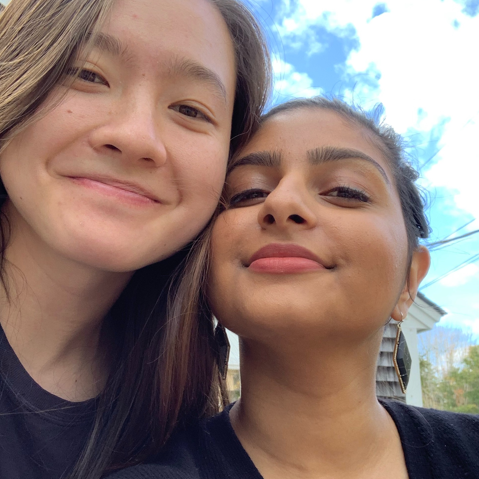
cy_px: 330
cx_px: 237
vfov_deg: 37.0
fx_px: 704
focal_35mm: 45
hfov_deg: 37.6
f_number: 2.2
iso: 32
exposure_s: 1/121
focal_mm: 2.87
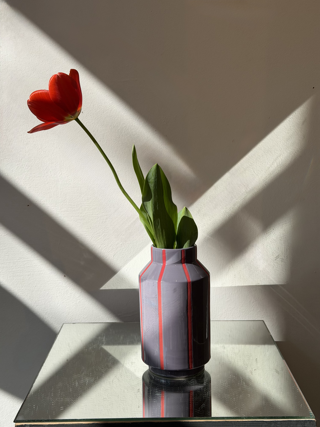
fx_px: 592
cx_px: 160
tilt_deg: -5.5
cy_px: 214
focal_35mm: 48
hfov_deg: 30.3
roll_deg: +1.5
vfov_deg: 39.7
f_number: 1.78
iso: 64
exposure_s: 1/4587
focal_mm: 6.76
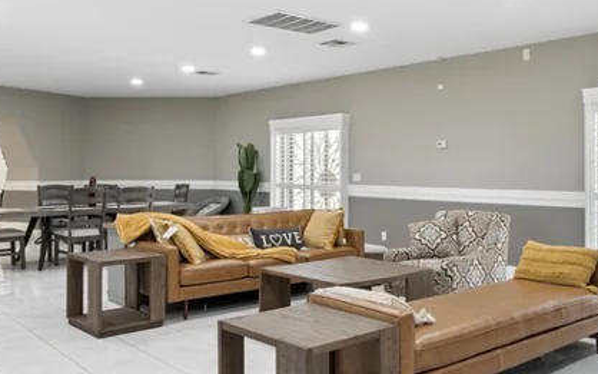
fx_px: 570
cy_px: 198
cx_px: 356
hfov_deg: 55.0
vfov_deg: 36.2
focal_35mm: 35
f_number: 9
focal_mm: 14
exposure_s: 1.7
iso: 100
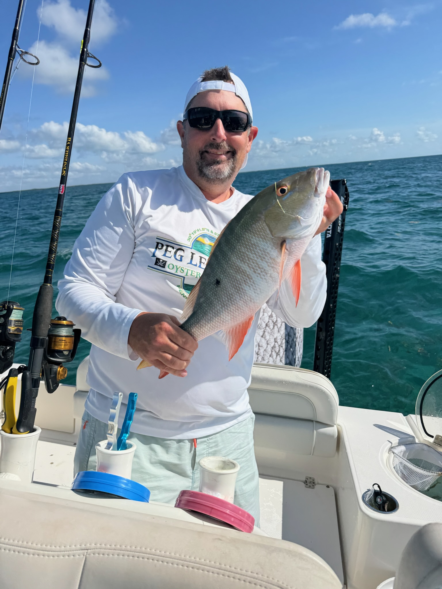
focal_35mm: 24
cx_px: 221
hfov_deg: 56.8
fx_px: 409
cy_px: 294
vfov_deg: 71.6
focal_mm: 6.76
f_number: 1.78
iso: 80
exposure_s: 1/7937
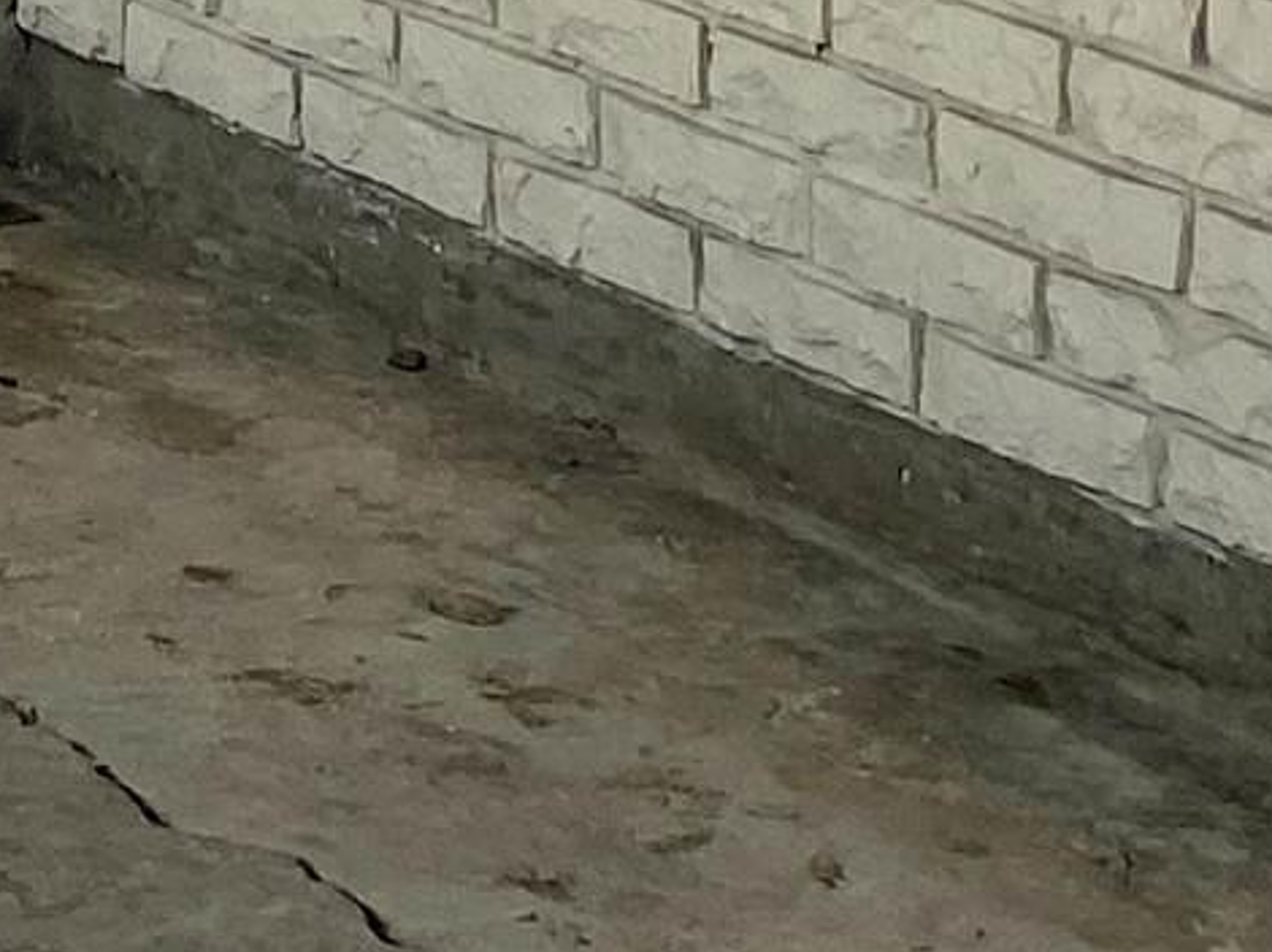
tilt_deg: -3.1
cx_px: -1288
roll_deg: +0.1
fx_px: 6244
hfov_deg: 10.6
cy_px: -1401
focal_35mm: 170
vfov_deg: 8.0
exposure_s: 1/1346
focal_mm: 4.25
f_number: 1.8
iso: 32
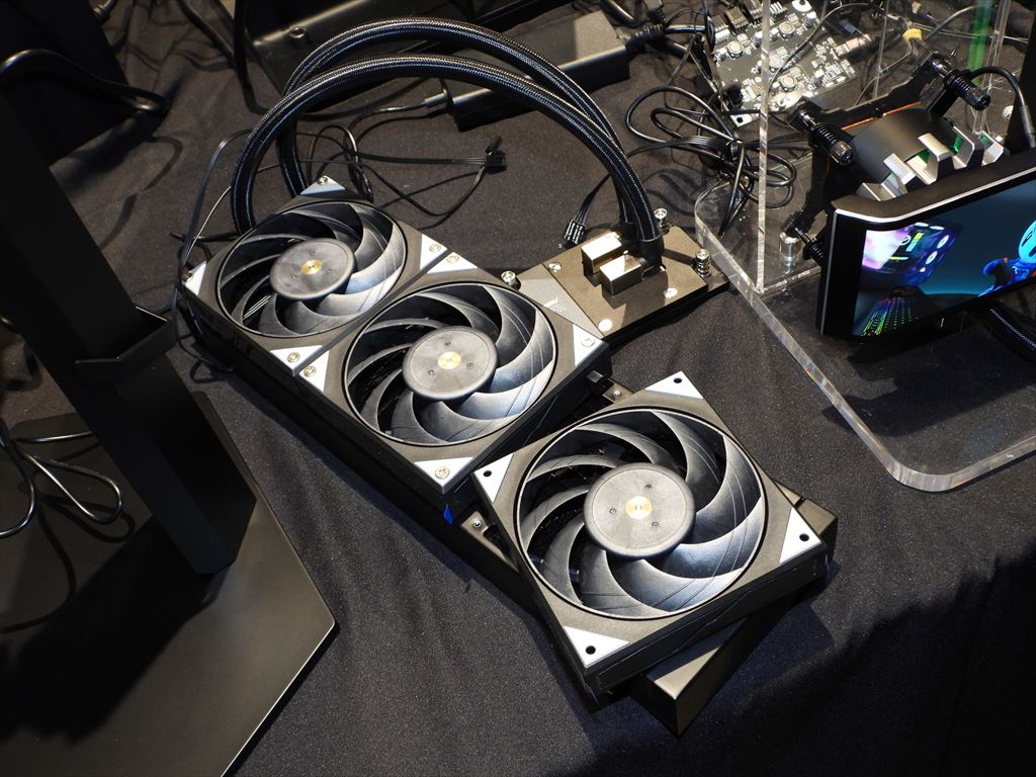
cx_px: 518
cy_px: 388
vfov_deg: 40.7
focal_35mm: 35
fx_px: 1047
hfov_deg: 52.6
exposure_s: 1/30
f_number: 3.2
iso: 200
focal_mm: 6.3
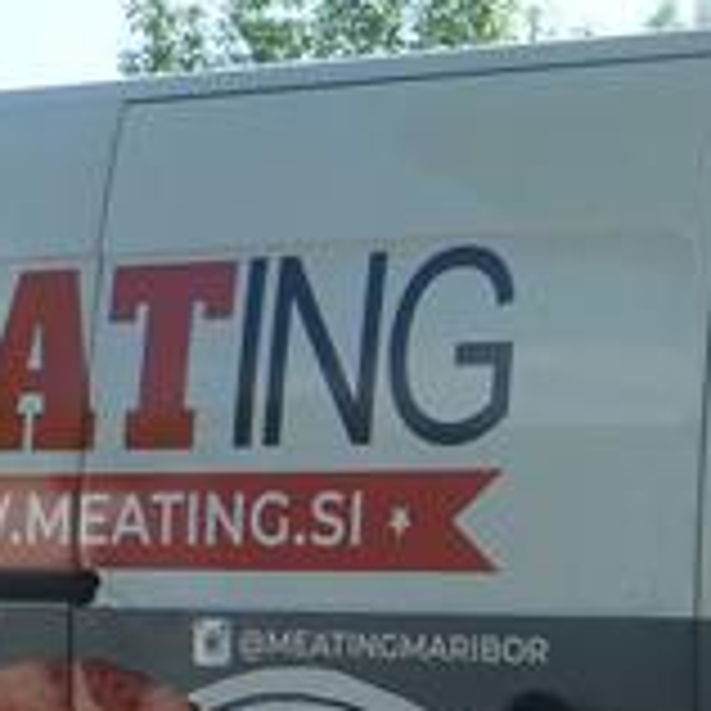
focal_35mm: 152
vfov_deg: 11.4
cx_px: 837
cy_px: 580
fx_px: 3532
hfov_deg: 11.3
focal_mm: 6.1
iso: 100
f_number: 3.7
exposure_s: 1/400
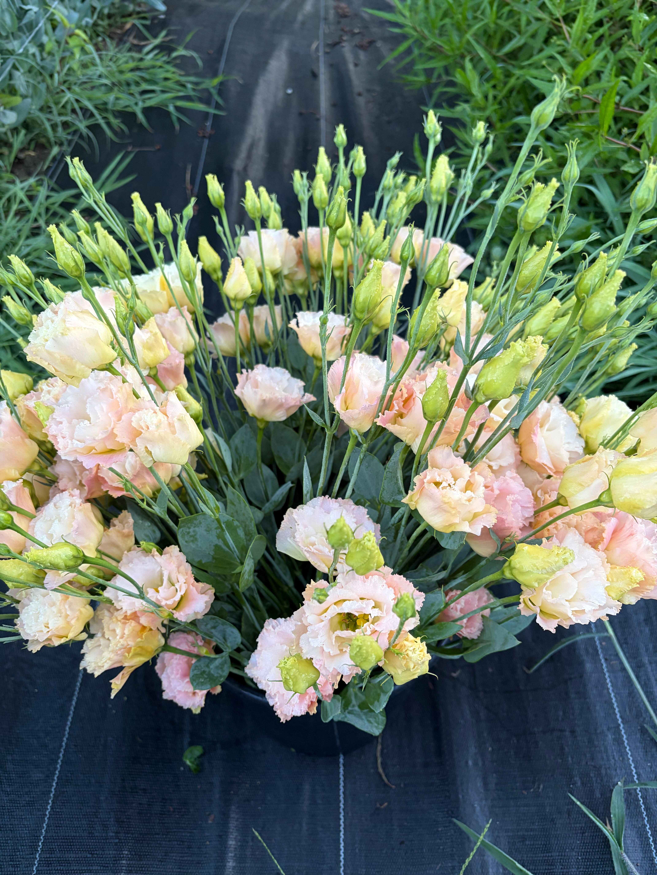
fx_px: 658
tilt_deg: -49.6
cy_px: 438
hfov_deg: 53.1
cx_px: 328
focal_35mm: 26
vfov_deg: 67.3
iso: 125
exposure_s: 1/107
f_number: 1.6
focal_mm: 5.96
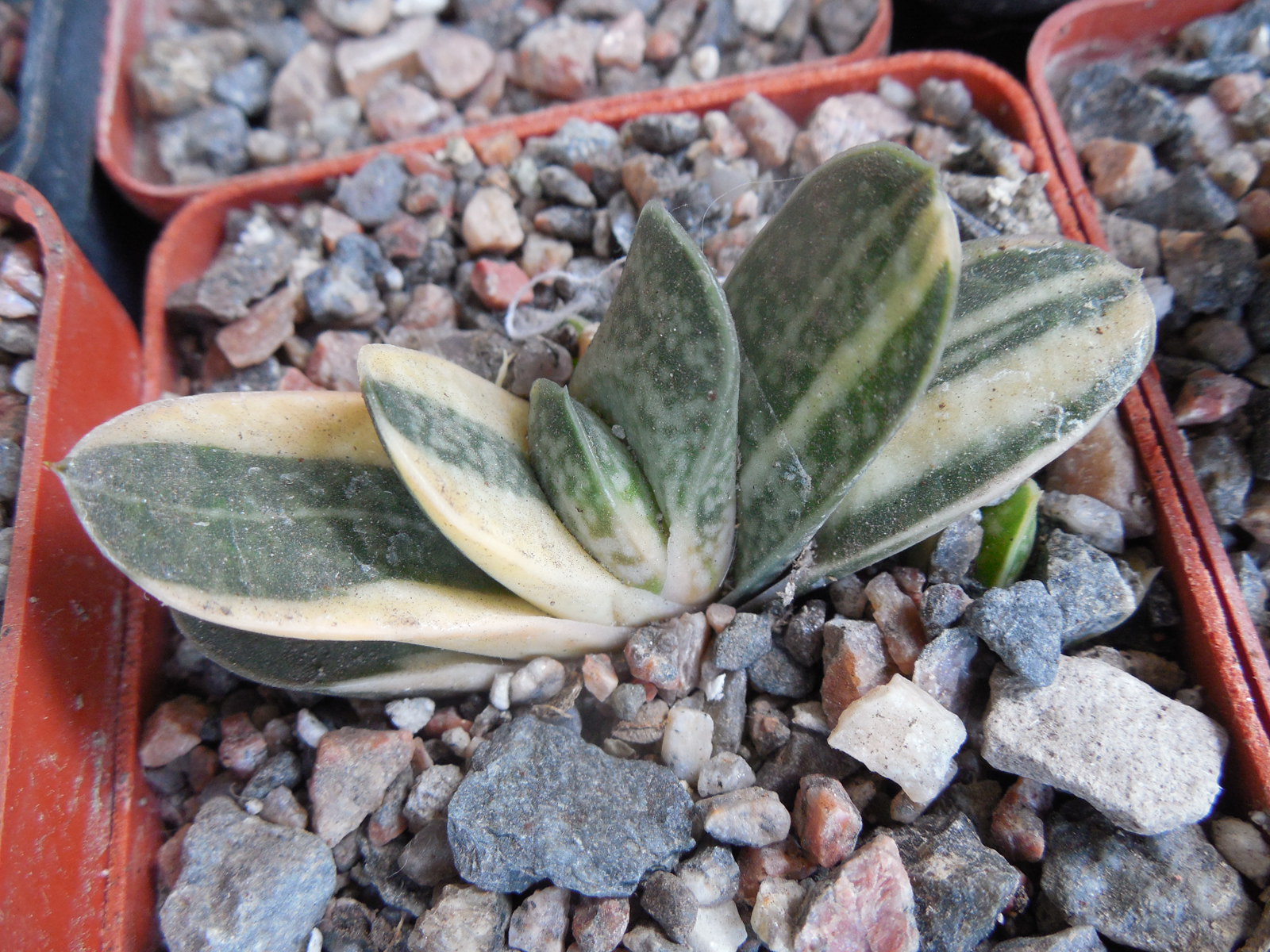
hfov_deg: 58.4
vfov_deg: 45.4
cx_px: 635
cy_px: 476
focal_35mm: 31
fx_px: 1137
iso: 220
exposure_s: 1/30
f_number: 3.6
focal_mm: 5.6
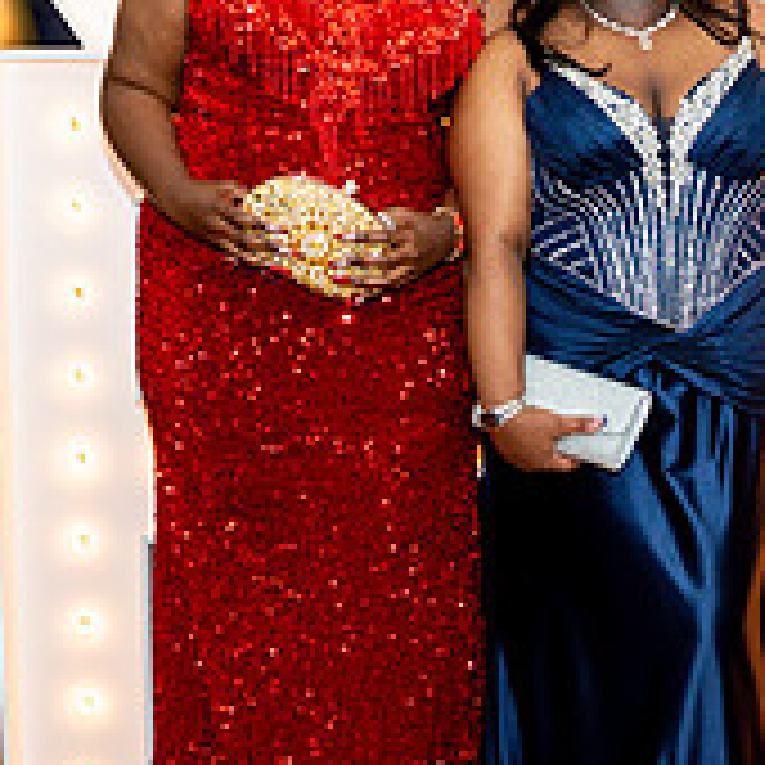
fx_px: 2700
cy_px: 347
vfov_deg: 16.1
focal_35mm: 108
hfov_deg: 15.0
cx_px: 1149
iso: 500
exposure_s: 1/125
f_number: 3.5
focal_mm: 28
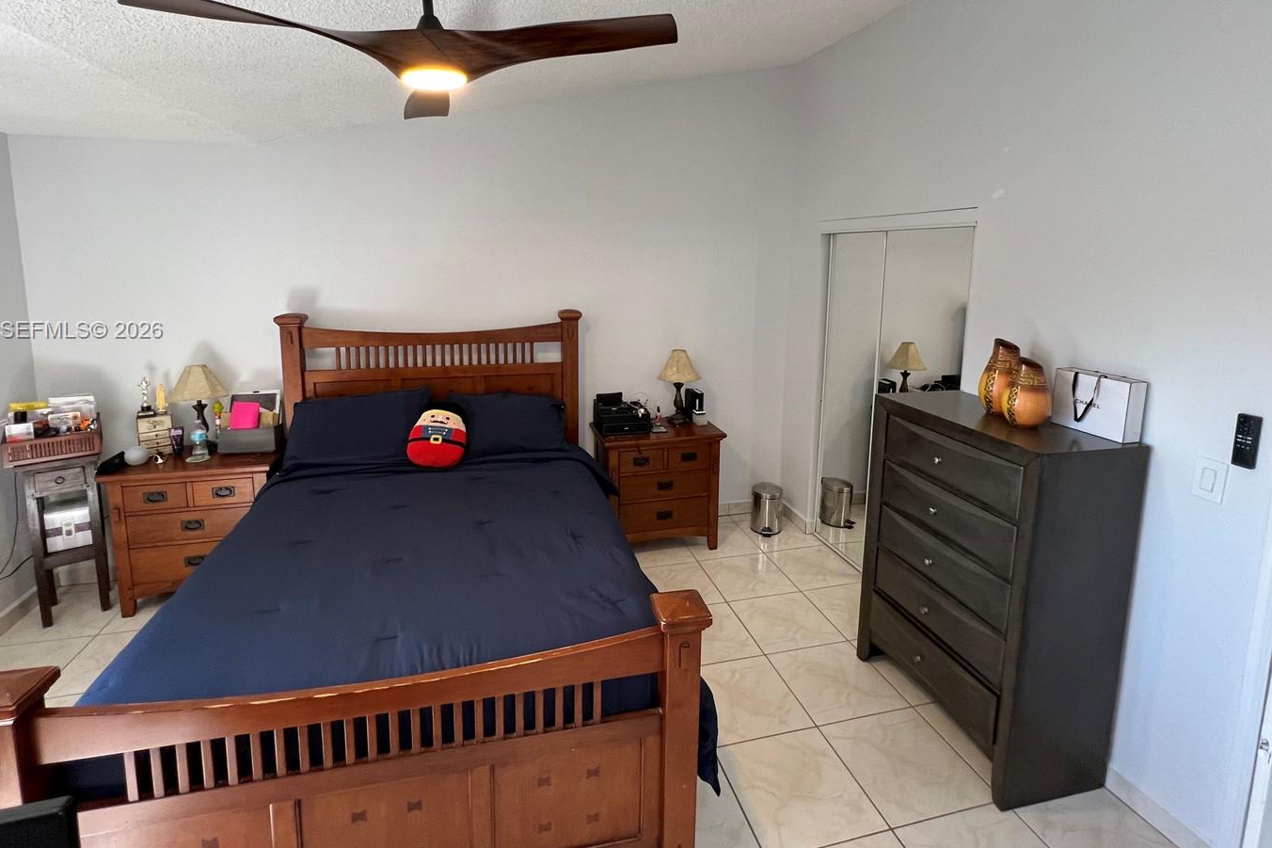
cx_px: 622
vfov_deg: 72.8
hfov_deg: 96.7
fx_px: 565
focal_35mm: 16
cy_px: 331
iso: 160
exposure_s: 1/60
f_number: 1.8
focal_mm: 1.57
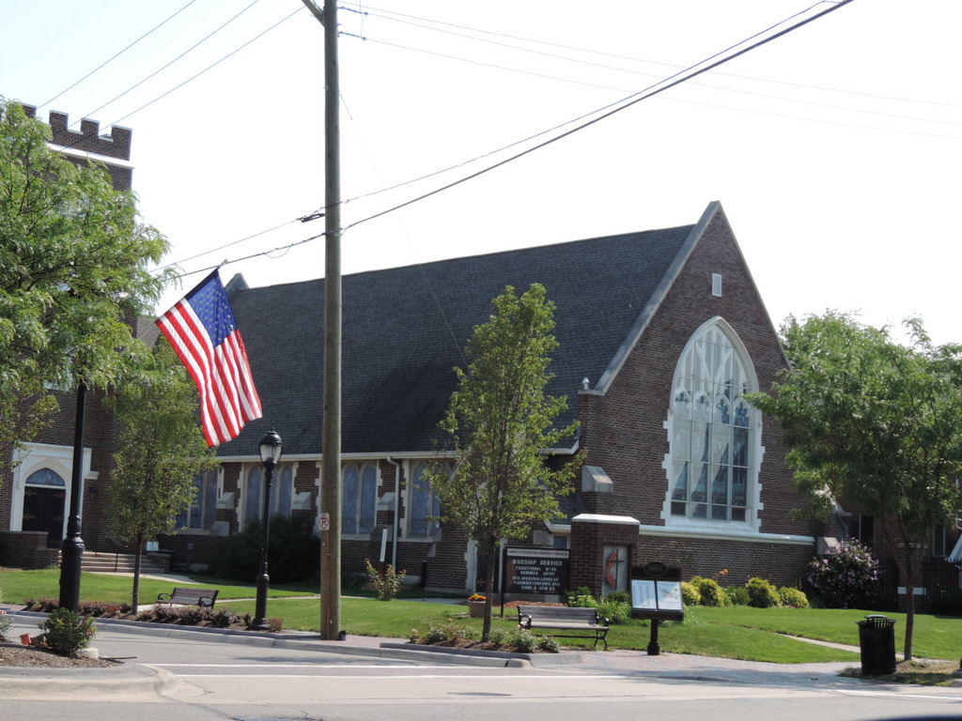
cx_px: 481
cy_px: 360
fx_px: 1667
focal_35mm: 60
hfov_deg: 32.2
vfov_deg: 24.4
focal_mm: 10.7
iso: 80
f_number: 3.7
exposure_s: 1/500
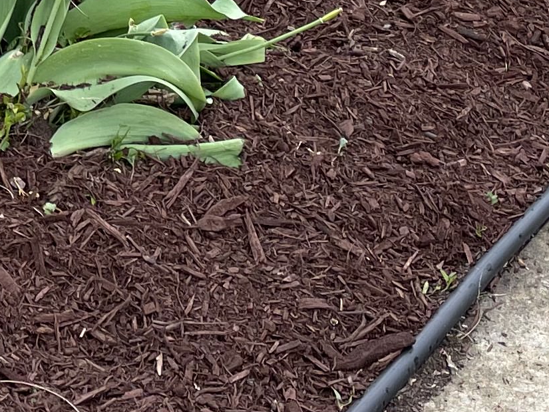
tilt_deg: -17.3
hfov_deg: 14.7
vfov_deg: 11.0
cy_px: -292
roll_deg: +6.0
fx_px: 2014
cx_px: -200
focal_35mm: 127
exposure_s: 1/378
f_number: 1.6
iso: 32
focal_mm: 4.2
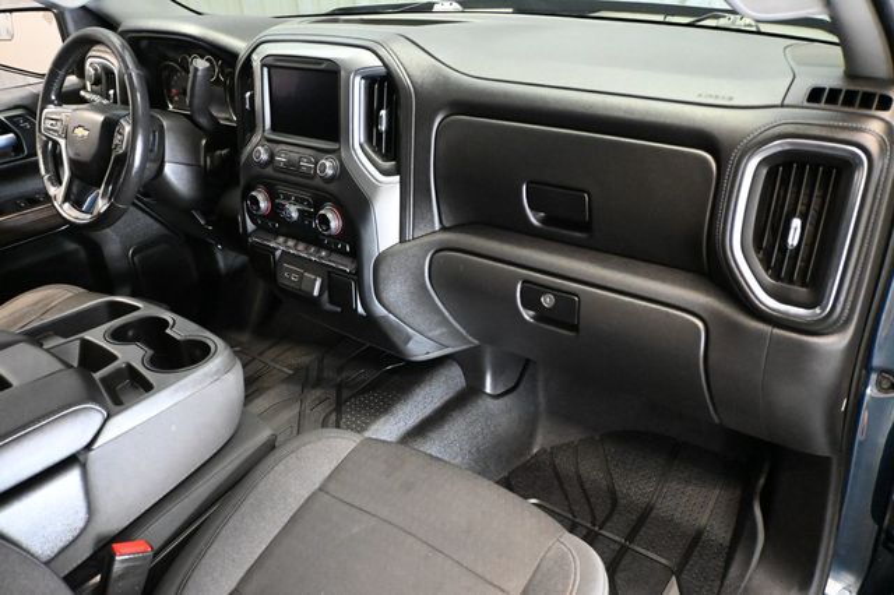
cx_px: 447
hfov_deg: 64.6
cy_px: 298
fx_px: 707
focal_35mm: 28
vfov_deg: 45.6
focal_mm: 19
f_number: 3.8
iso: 10000
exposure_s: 1/60
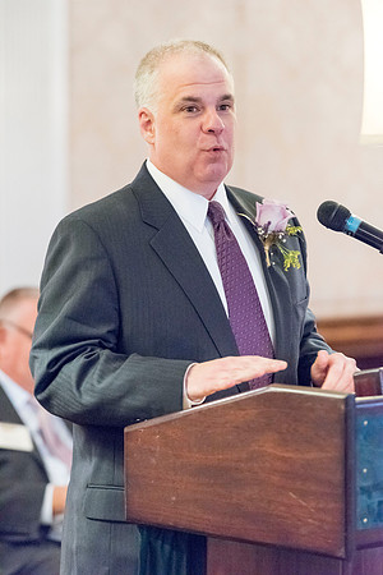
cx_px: 192
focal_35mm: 185
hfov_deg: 7.4
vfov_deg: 11.1
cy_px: 288
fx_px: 2952
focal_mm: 185
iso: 10000
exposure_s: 1/160
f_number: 4
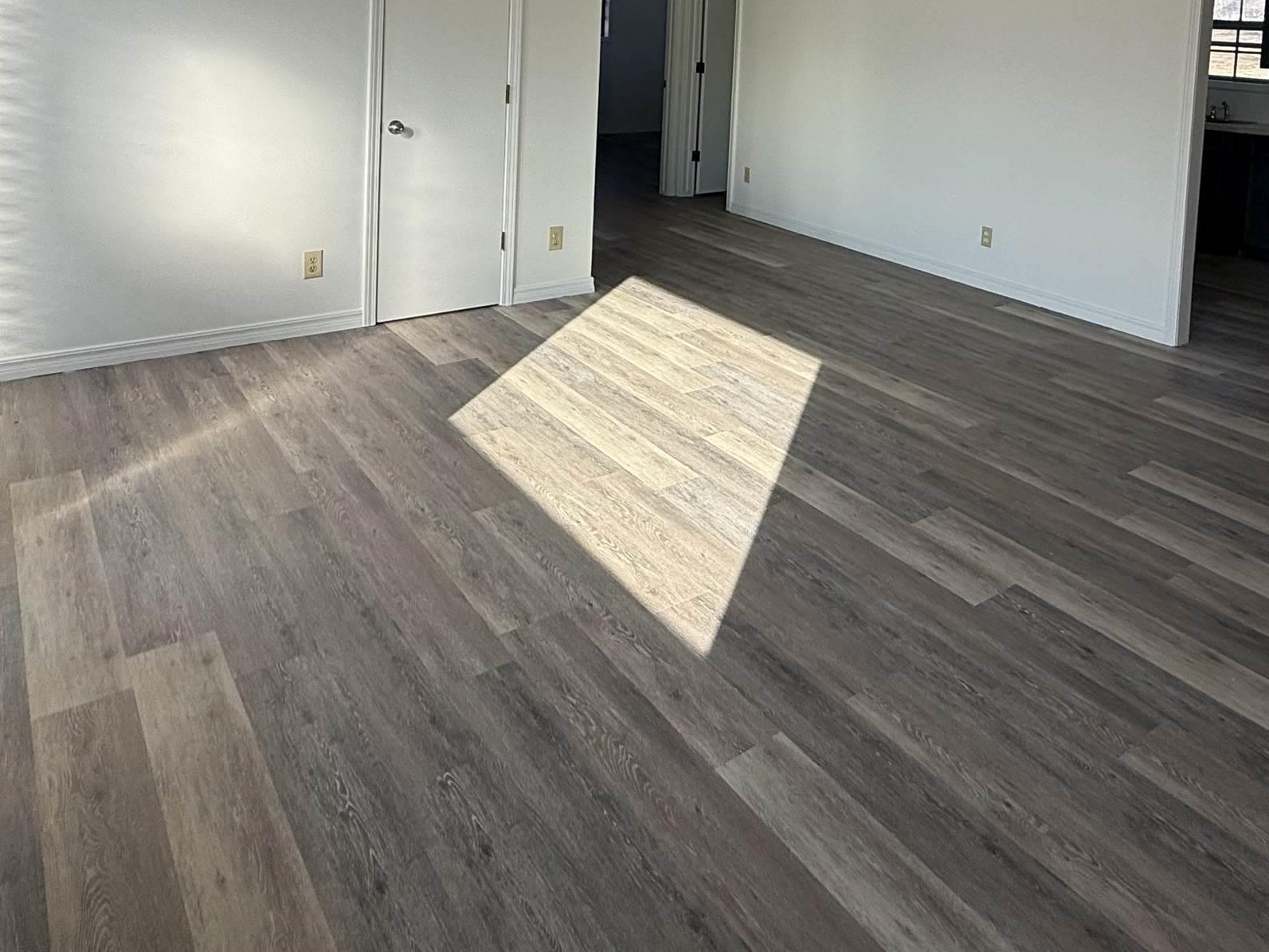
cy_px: 79
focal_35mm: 27
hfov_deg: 64.7
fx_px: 990
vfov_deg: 46.0
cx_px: 759
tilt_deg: -3.6
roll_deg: -3.6
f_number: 2.2
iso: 50
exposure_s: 1/408
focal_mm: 2.22
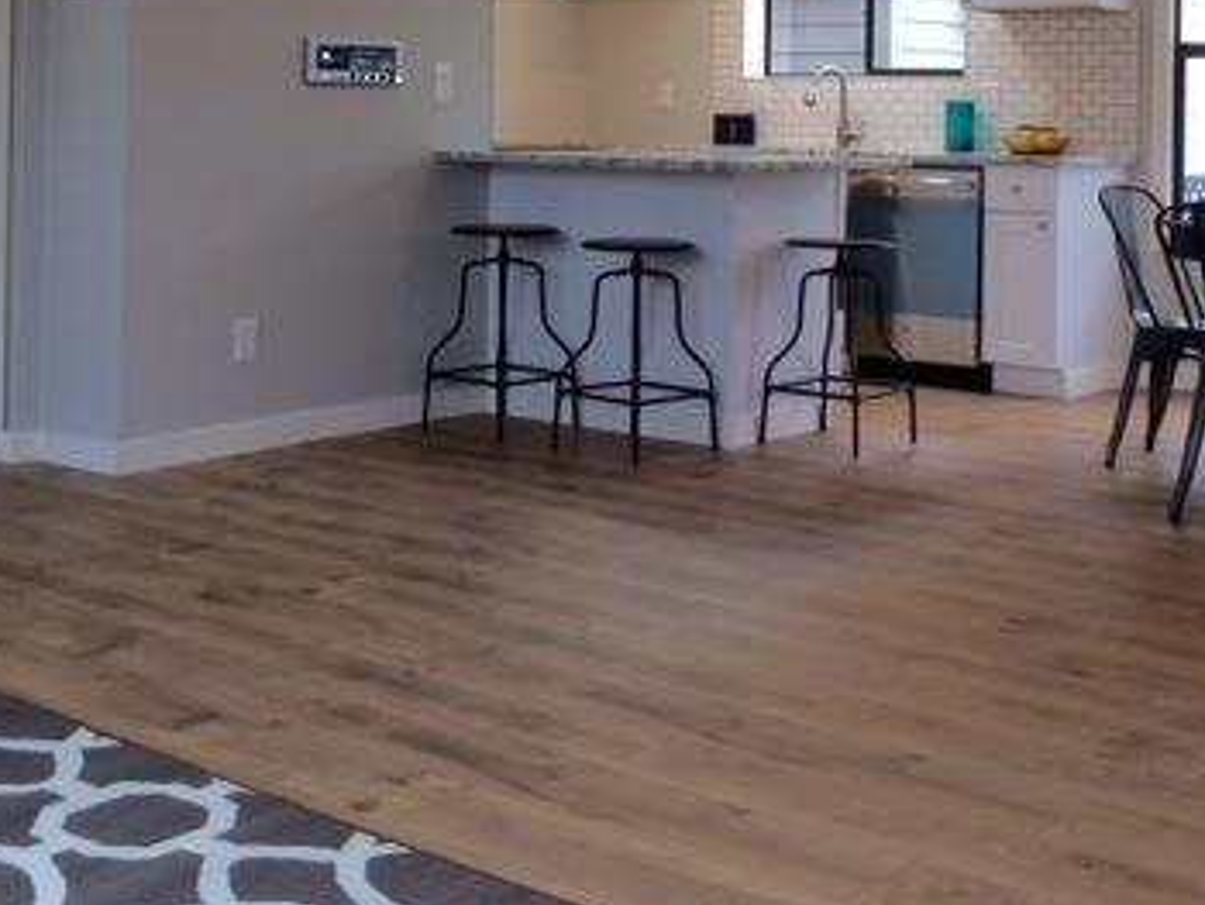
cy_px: 117
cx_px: 695
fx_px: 1846
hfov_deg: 36.1
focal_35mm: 53
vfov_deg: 26.8
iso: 40
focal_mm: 4.15
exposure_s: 1/30
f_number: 2.2
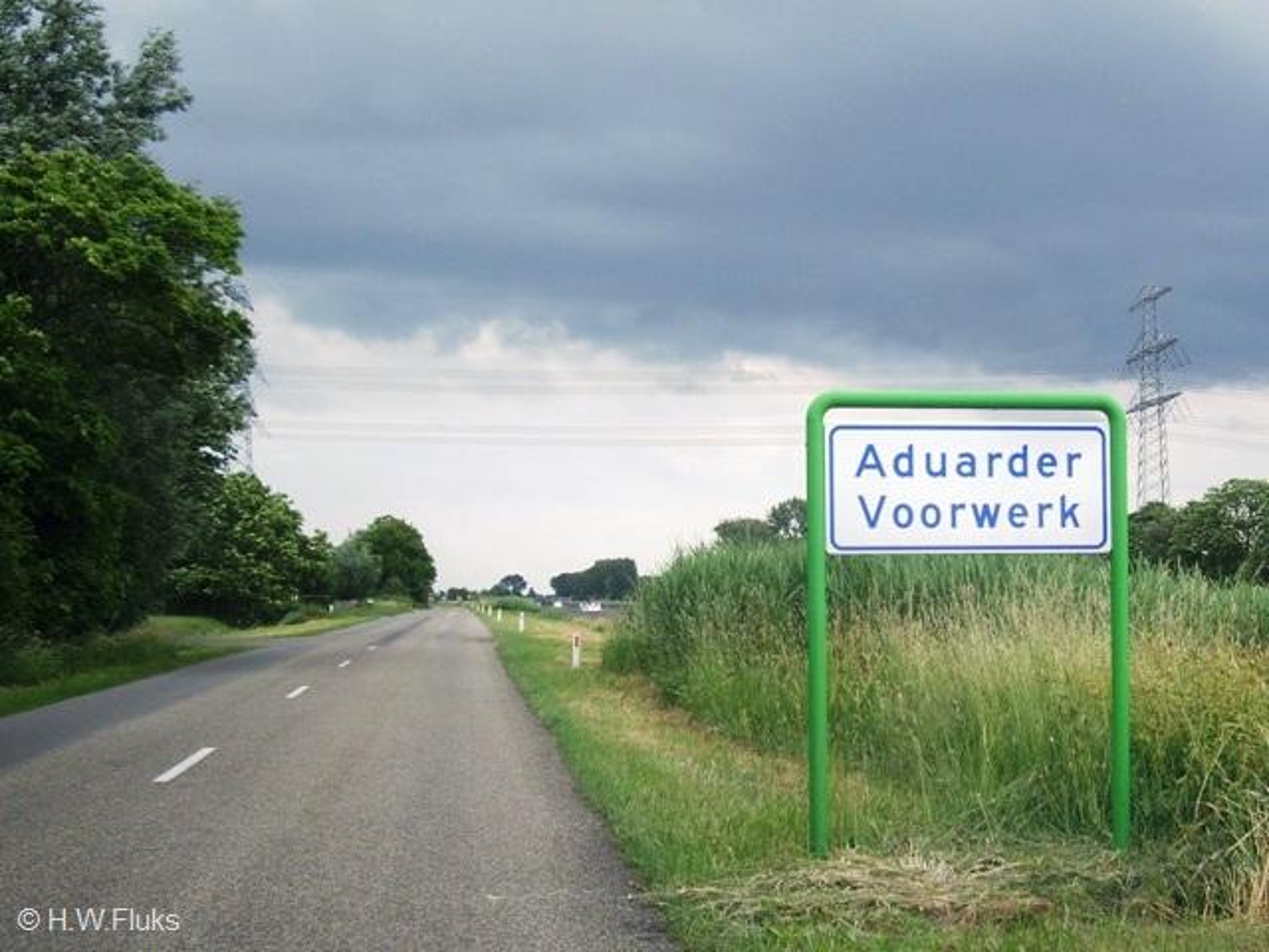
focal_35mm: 38
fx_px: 1393
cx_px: 634
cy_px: 476
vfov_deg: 37.7
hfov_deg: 49.0
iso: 64
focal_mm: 7.9
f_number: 2.8
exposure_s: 1/250
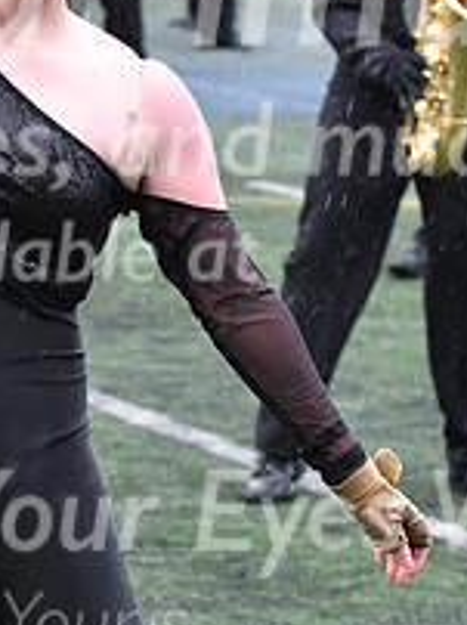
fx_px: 5228
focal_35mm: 290
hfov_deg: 5.1
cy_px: 305
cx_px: 49
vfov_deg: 6.8
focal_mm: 70
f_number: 4
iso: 1000
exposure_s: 1/400
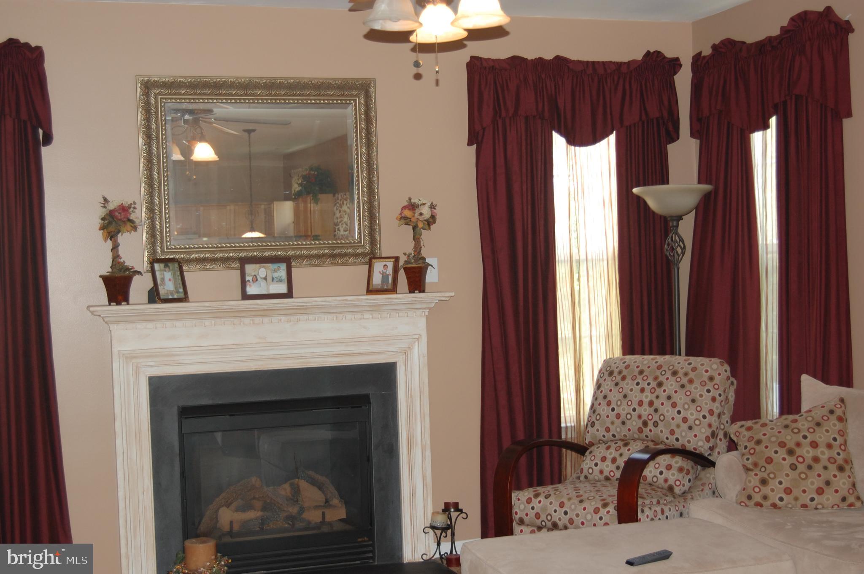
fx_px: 1223
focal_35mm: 51
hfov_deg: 38.9
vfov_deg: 26.4
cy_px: 287
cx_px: 432
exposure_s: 1/60
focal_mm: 34
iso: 400
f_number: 4.5
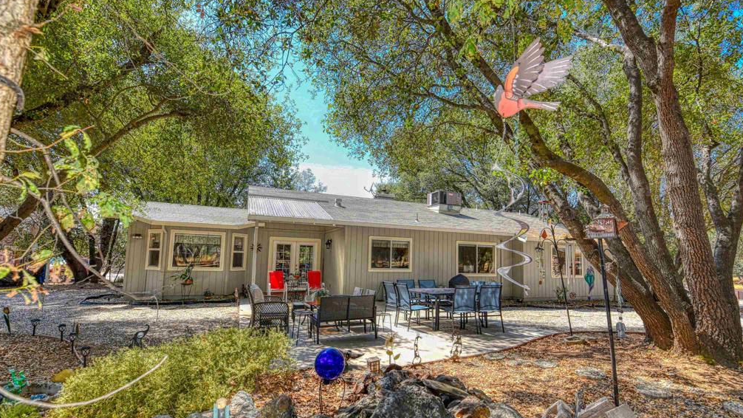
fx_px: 315
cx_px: 374
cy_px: 232
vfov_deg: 66.9
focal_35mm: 16
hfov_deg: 99.4
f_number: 5.6
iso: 100
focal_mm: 15
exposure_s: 1/125
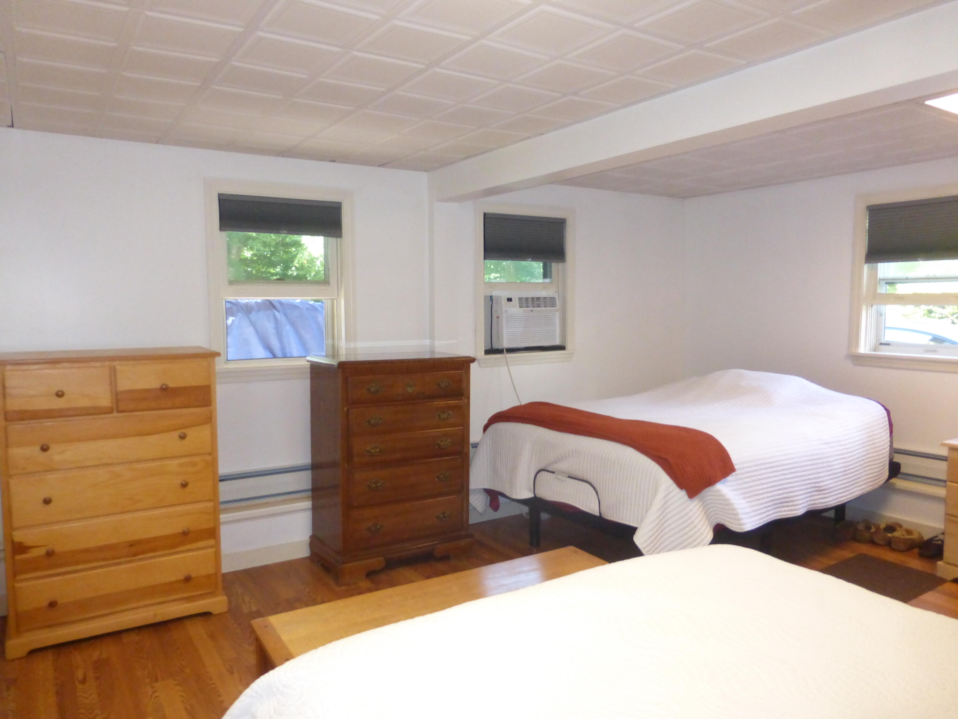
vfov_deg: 56.8
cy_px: 360
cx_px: 479
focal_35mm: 24
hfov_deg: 71.6
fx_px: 664
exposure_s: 1/60
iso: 640
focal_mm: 4.3
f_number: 3.3
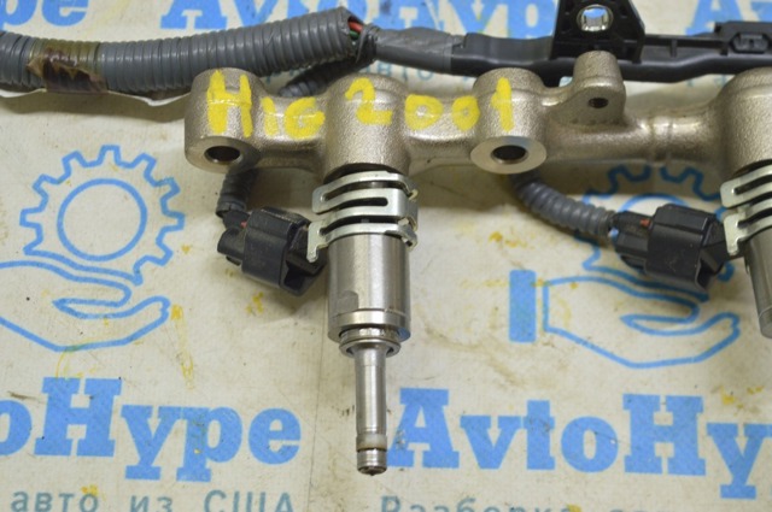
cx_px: 386
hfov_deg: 29.3
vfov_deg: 19.7
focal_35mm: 69
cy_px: 256
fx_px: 1478
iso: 400
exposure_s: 1/20
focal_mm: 46
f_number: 5.6
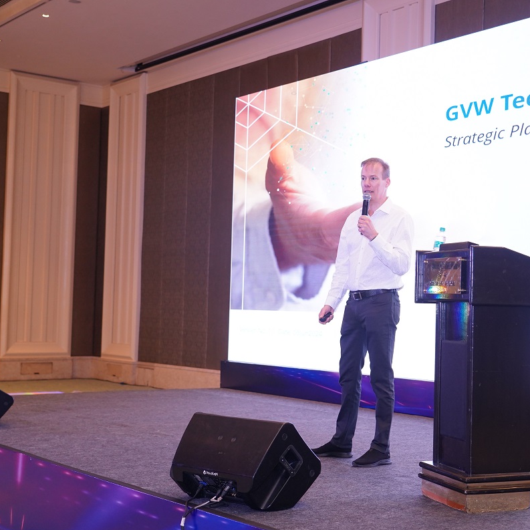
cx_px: 364
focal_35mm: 54
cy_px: 266
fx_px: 935
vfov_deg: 31.6
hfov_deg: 31.3
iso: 1600
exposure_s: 1/160
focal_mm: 42
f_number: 4
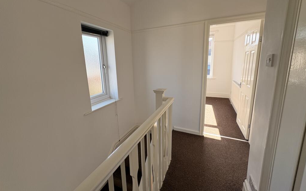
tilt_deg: -9.2
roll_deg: +1.8
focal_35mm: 15
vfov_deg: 74.5
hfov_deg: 101.5
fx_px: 125
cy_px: 84
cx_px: 153
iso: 64
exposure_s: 1/227
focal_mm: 2.22
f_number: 2.2
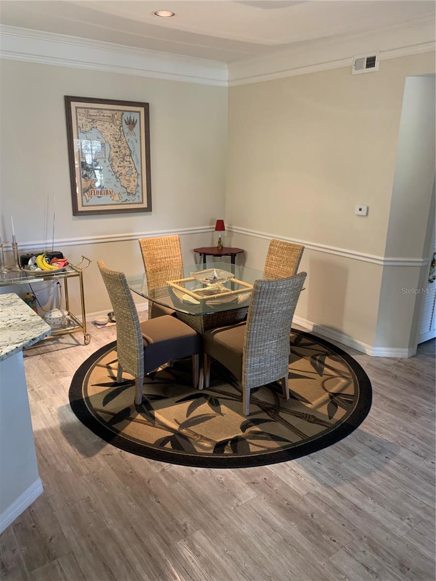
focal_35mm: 26
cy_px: 290
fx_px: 437
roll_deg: -0.5
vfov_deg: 67.3
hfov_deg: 53.1
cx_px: 218
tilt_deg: -15.7
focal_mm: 4.25
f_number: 1.8
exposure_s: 1/60
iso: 320
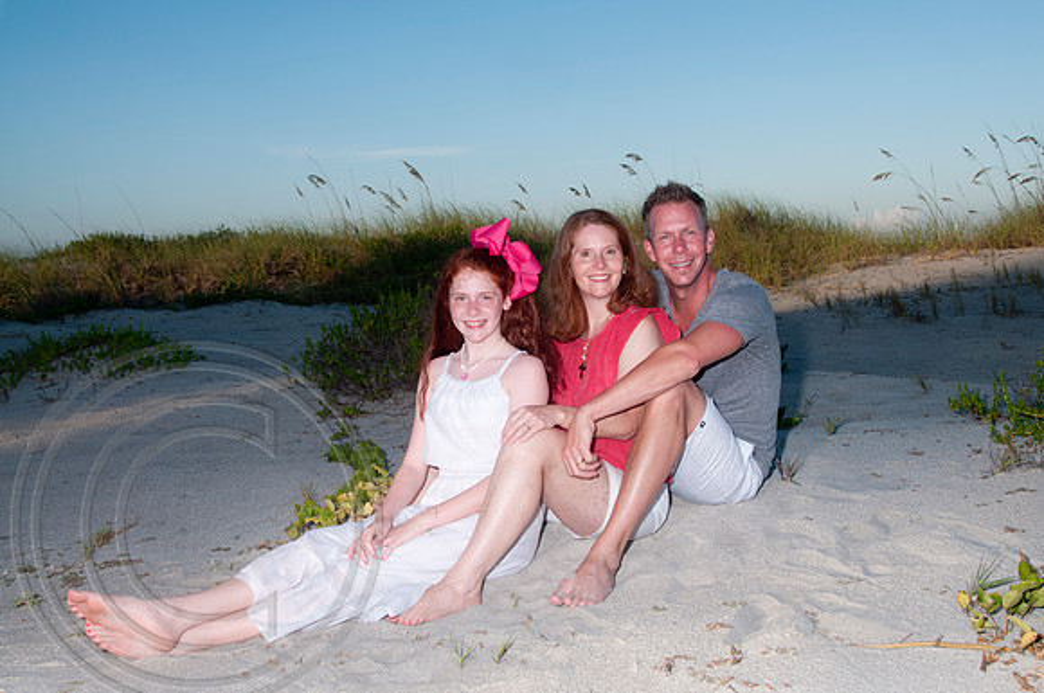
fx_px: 1216
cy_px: 346
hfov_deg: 46.5
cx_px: 522
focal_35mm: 42
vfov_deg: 31.8
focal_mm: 28
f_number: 10
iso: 100
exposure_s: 1/250
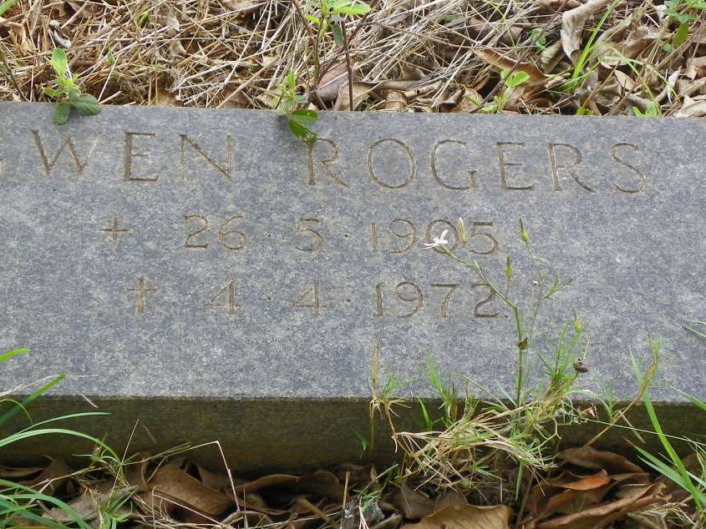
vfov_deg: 16.8
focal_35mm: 88
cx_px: 352
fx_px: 1795
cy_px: 253
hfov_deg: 22.3
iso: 64
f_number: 3.5
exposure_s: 1/125
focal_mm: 11
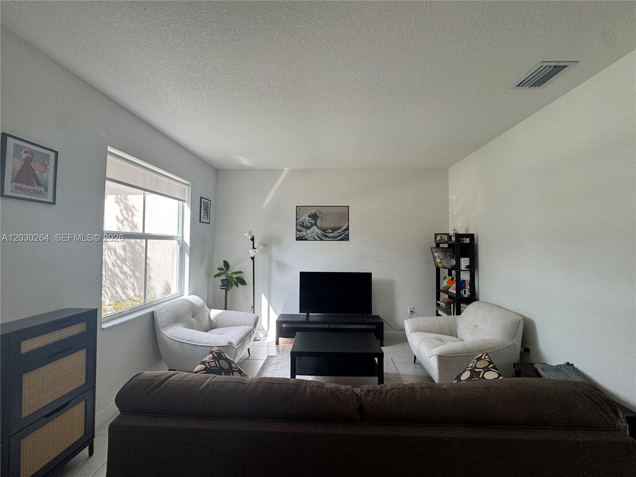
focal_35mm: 14
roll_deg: -0.2
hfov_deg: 102.1
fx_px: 257
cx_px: 318
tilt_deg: +0.4
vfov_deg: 85.7
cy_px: 238
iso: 100
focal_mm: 2.22
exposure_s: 1/120
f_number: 2.2
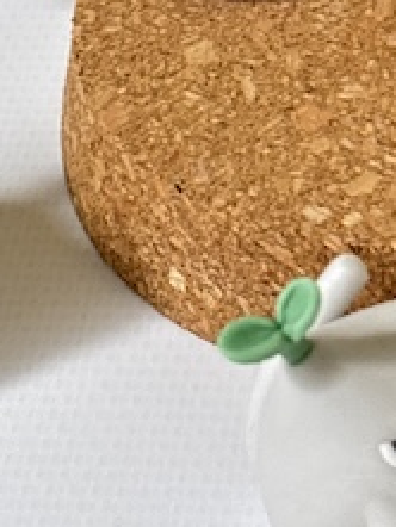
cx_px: 215
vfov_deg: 12.2
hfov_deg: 9.5
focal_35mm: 157
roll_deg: +4.3
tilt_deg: -36.1
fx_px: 2392
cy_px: -161
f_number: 1.6
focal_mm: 5.96
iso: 160
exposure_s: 1/40
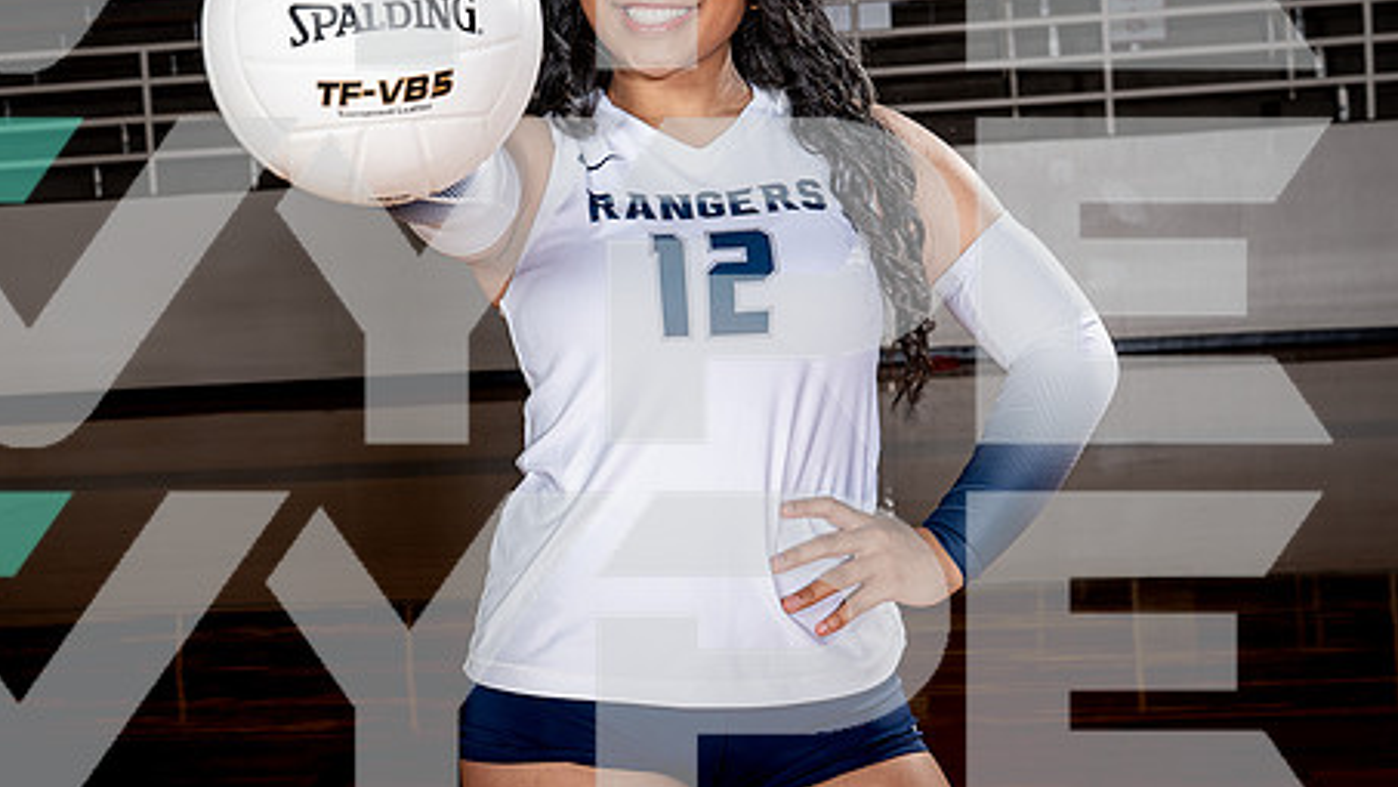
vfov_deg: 20.3
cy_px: 282
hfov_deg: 35.3
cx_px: 546
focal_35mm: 59
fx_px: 2187
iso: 100
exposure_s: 1/250
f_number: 8
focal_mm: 44
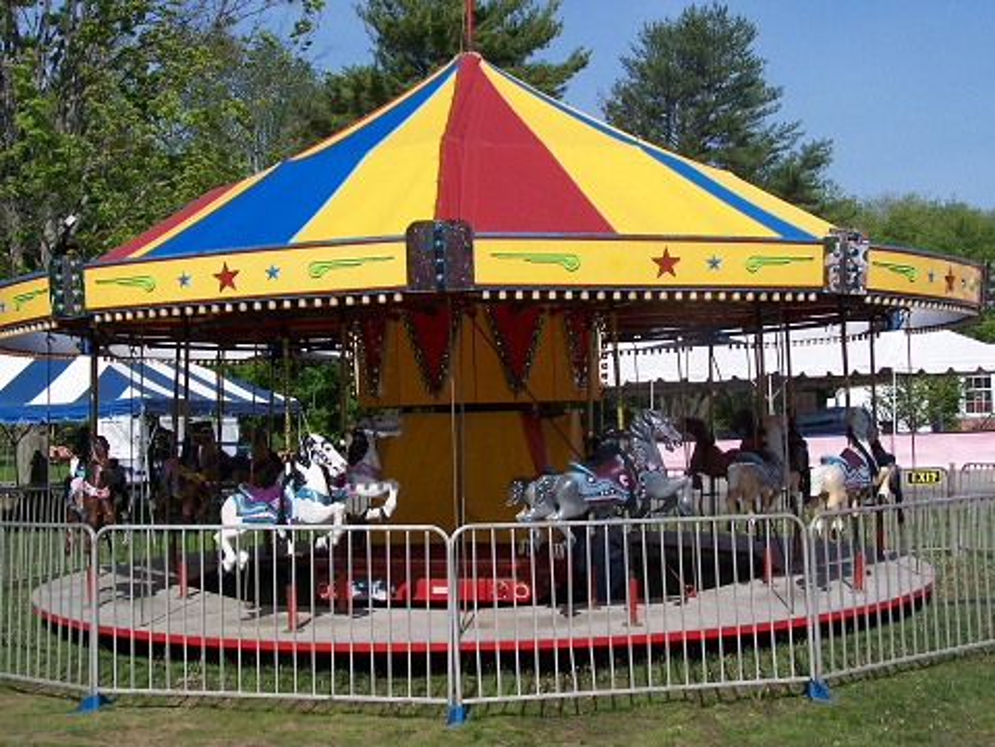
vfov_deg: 30.3
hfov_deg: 39.7
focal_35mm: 48
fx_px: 1380
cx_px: 498
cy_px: 374
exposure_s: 1/1000
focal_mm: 8
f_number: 4
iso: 80
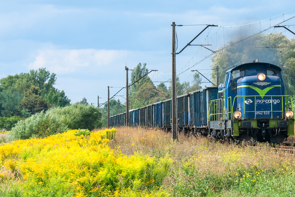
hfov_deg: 15.8
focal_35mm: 130
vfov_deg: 10.6
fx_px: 1062
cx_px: 192
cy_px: 94
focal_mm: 65
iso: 100
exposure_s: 1/320
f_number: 9
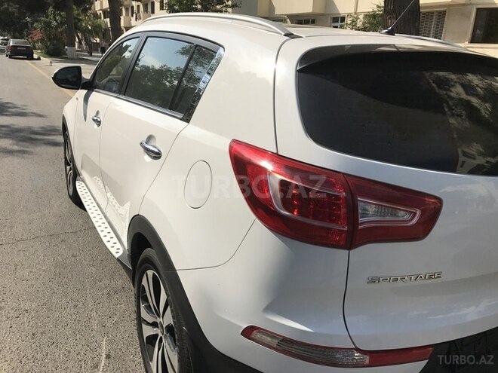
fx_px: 403
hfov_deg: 63.4
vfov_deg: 49.7
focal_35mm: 28
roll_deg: -2.9
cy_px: 186
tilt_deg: -18.1
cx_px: 249
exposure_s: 1/3831
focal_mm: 3.99
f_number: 1.8
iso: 20
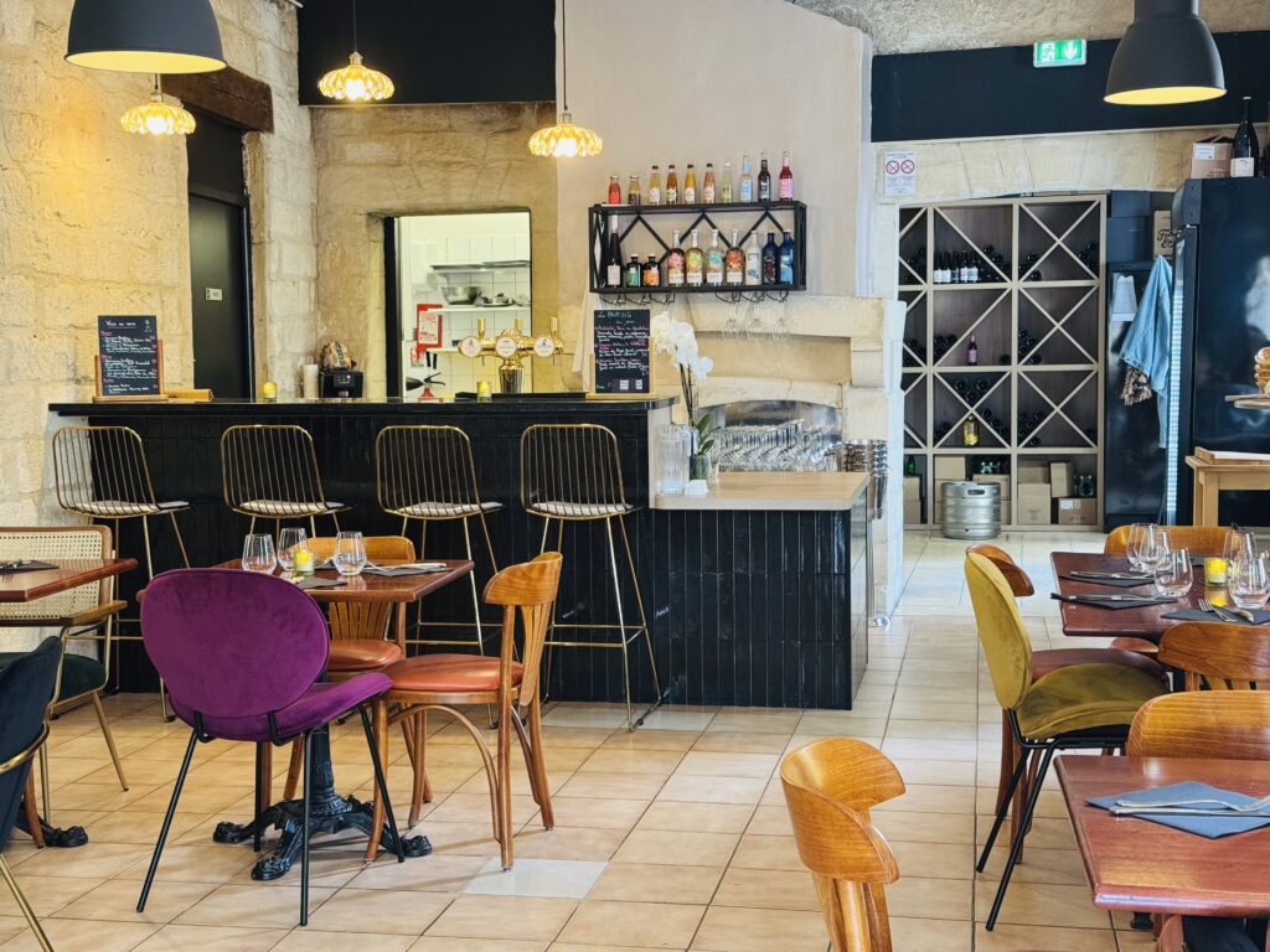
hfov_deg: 39.7
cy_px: 476
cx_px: 635
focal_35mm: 48
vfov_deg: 30.3
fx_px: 1761
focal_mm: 6.76
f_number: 1.78
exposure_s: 1/33
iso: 200
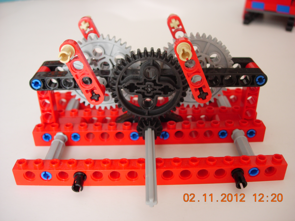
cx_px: 148
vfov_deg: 37.7
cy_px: 110
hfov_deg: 49.0
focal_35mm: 38
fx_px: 324
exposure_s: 1/47.9
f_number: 2.8
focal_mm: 7.8
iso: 64
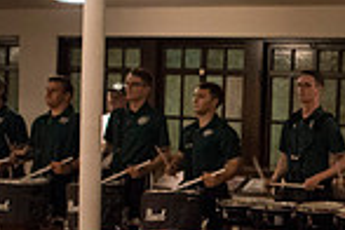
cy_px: 243
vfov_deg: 14.1
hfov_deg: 18.3
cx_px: 561
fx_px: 910
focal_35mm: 95
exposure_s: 1/160
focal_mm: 24
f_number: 2.8
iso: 8000
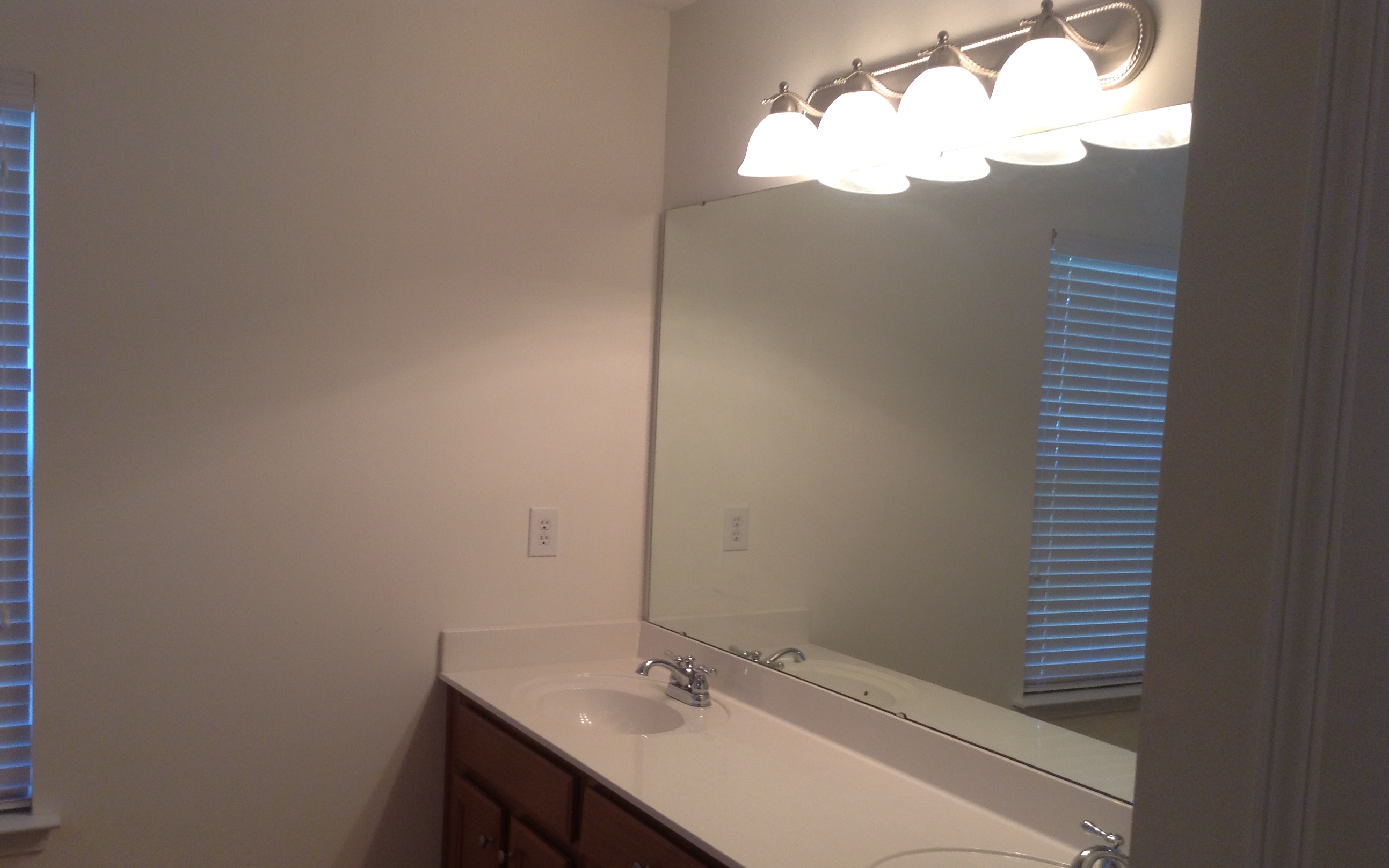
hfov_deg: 55.3
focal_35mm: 35
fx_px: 1325
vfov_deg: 36.2
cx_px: 695
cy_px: 501
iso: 40
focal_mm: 3.3
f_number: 2.4
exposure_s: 1/24
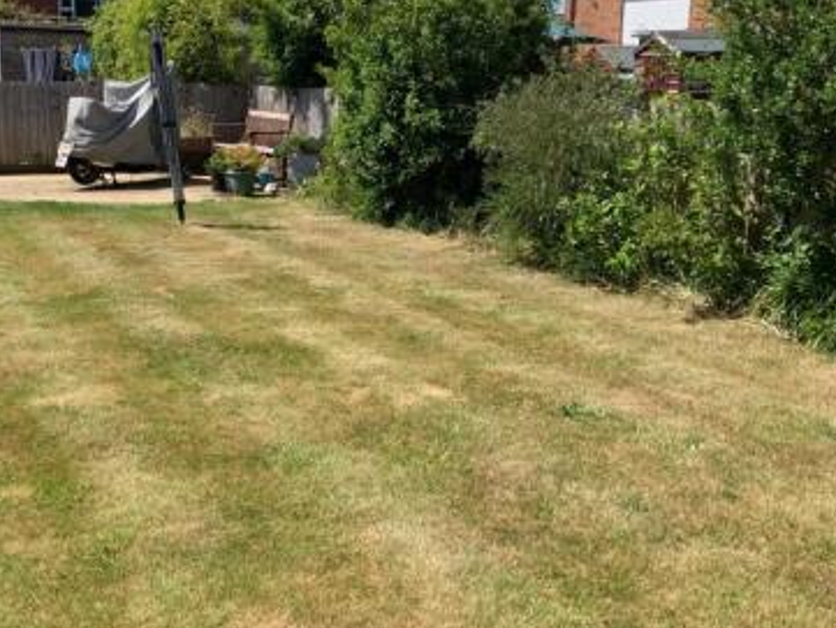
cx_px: 286
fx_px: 1015
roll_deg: -1.7
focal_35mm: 42
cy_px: 282
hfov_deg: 44.2
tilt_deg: -8.7
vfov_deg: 34.3
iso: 25
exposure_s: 1/1634
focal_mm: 4.25
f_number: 1.8
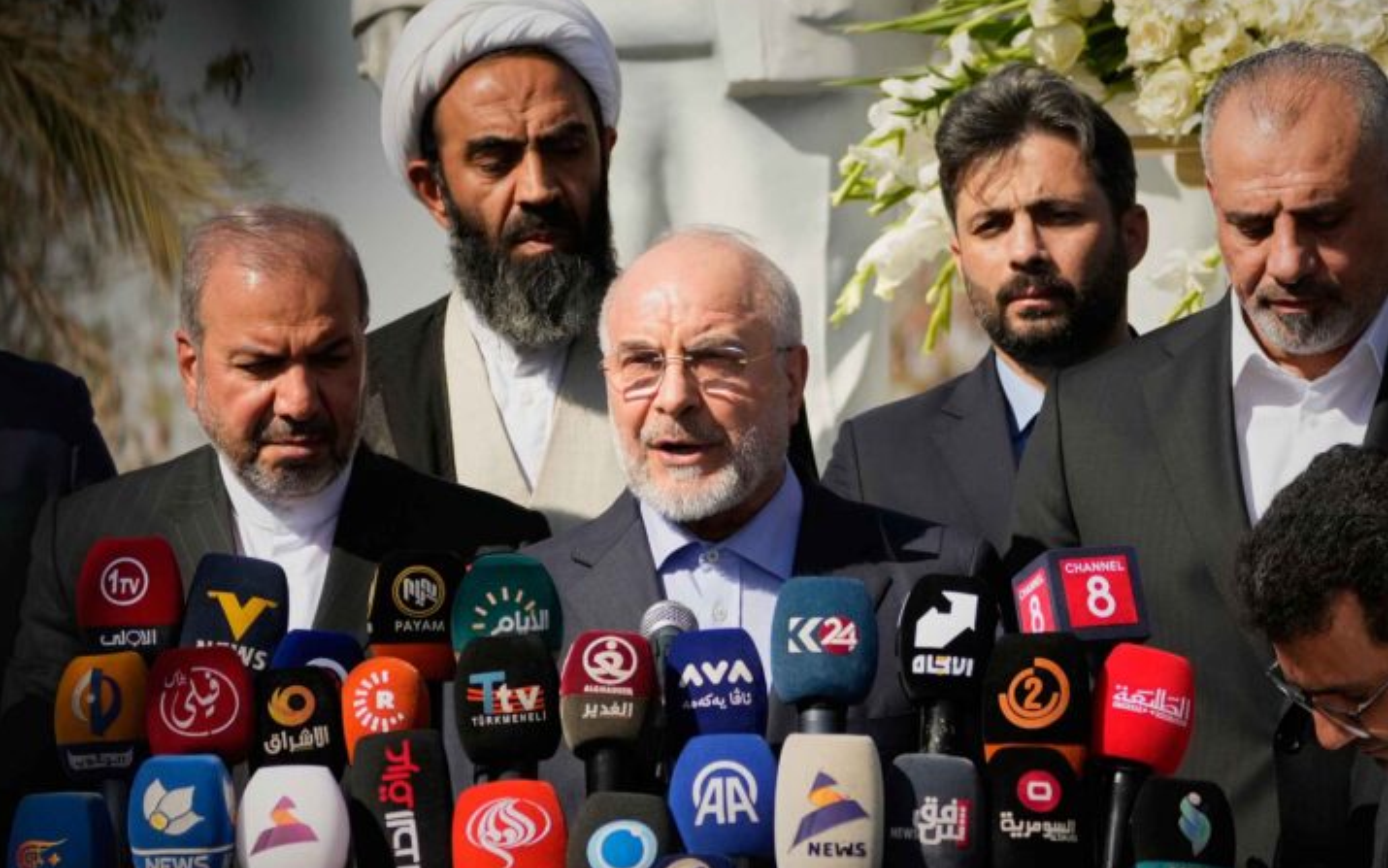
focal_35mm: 192
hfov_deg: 10.9
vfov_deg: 6.8
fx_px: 7263
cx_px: 693
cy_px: 439
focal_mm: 125
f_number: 5
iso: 500
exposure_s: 1/3200
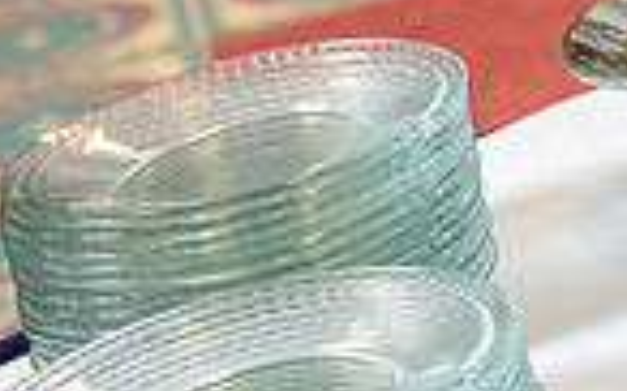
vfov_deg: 6.7
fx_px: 3312
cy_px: 58
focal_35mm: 194
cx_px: 1155
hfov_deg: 10.2
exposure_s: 1/125
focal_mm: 48
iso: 640
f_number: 4
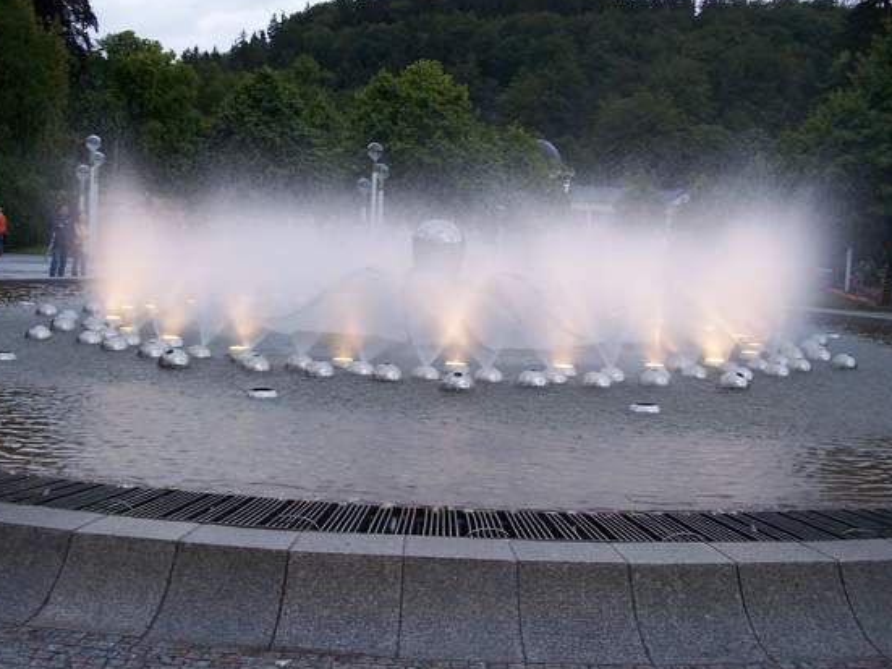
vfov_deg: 33.6
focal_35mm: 43
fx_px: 1108
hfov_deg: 43.8
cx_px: 418
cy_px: 319
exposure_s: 1/30
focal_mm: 7.8
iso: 200
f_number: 2.8
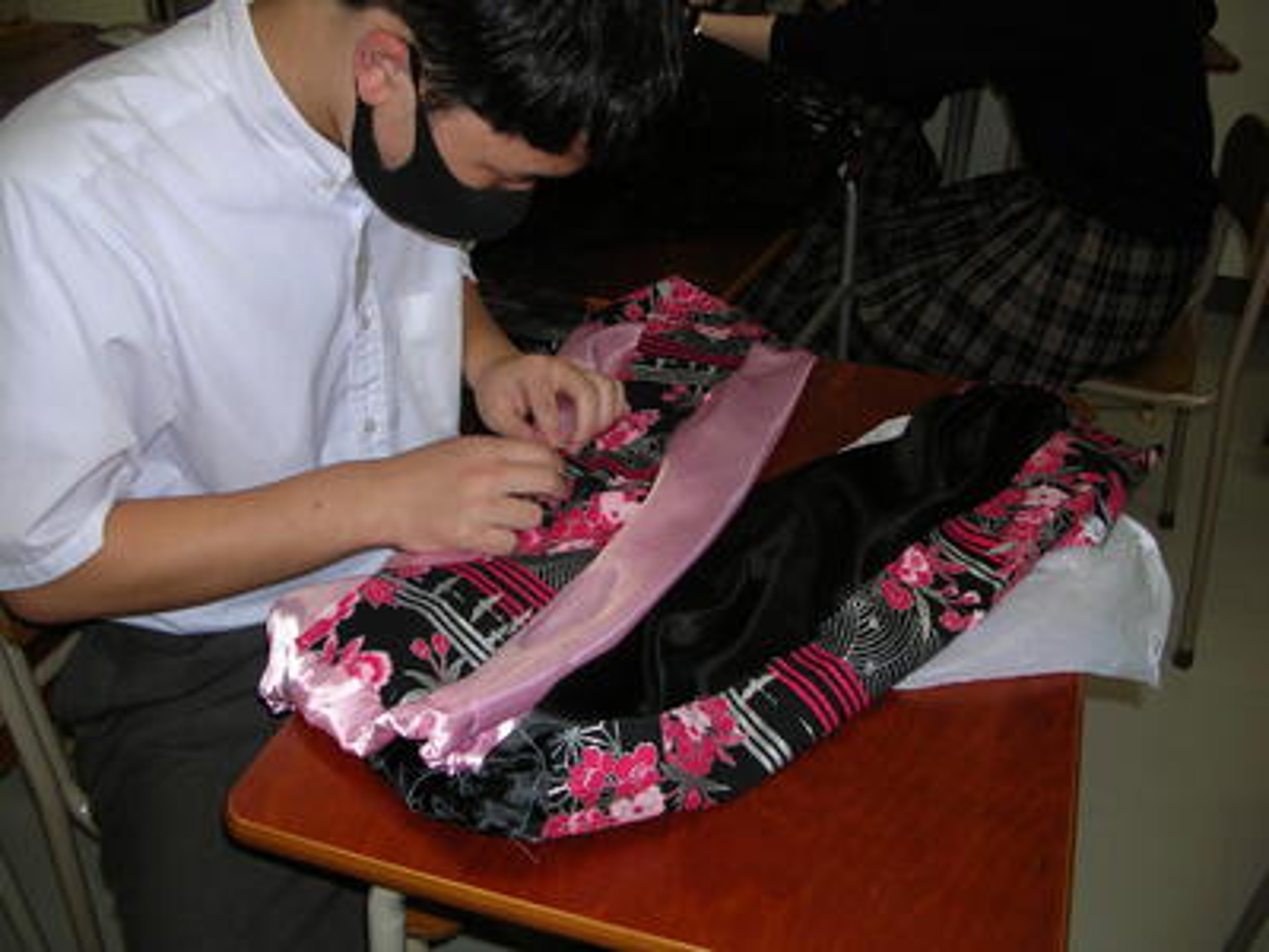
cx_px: 634
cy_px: 476
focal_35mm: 35
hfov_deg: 52.6
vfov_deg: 40.7
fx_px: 1283
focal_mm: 5.8
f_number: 2.8
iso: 50
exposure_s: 1/60.1
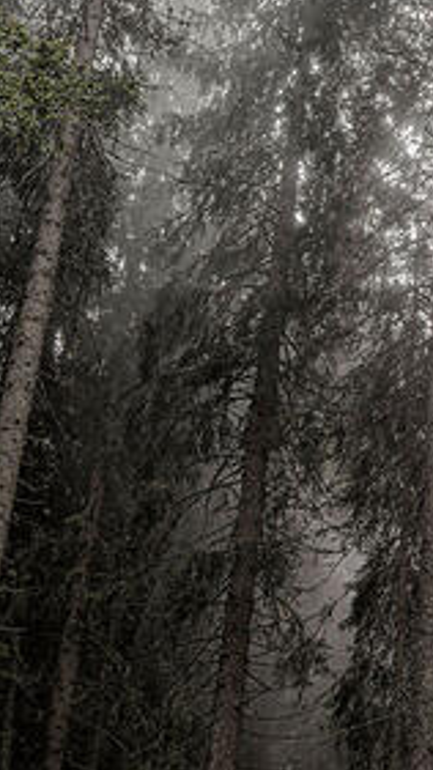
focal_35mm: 85
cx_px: 478
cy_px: 367
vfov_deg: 25.0
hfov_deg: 13.9
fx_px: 1735
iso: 250
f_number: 18
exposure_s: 1/25
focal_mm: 38
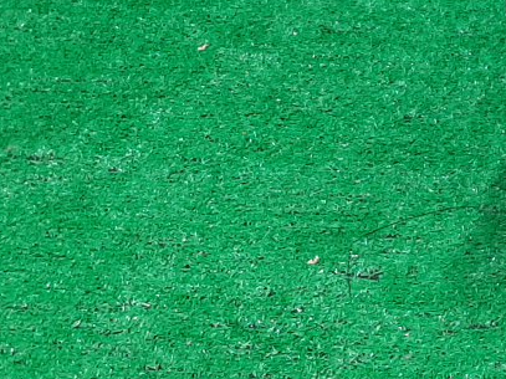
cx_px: 767
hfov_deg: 18.7
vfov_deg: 15.9
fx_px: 1344
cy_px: 51
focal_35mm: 92
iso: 113
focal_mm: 3.93
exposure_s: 1/50
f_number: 1.7
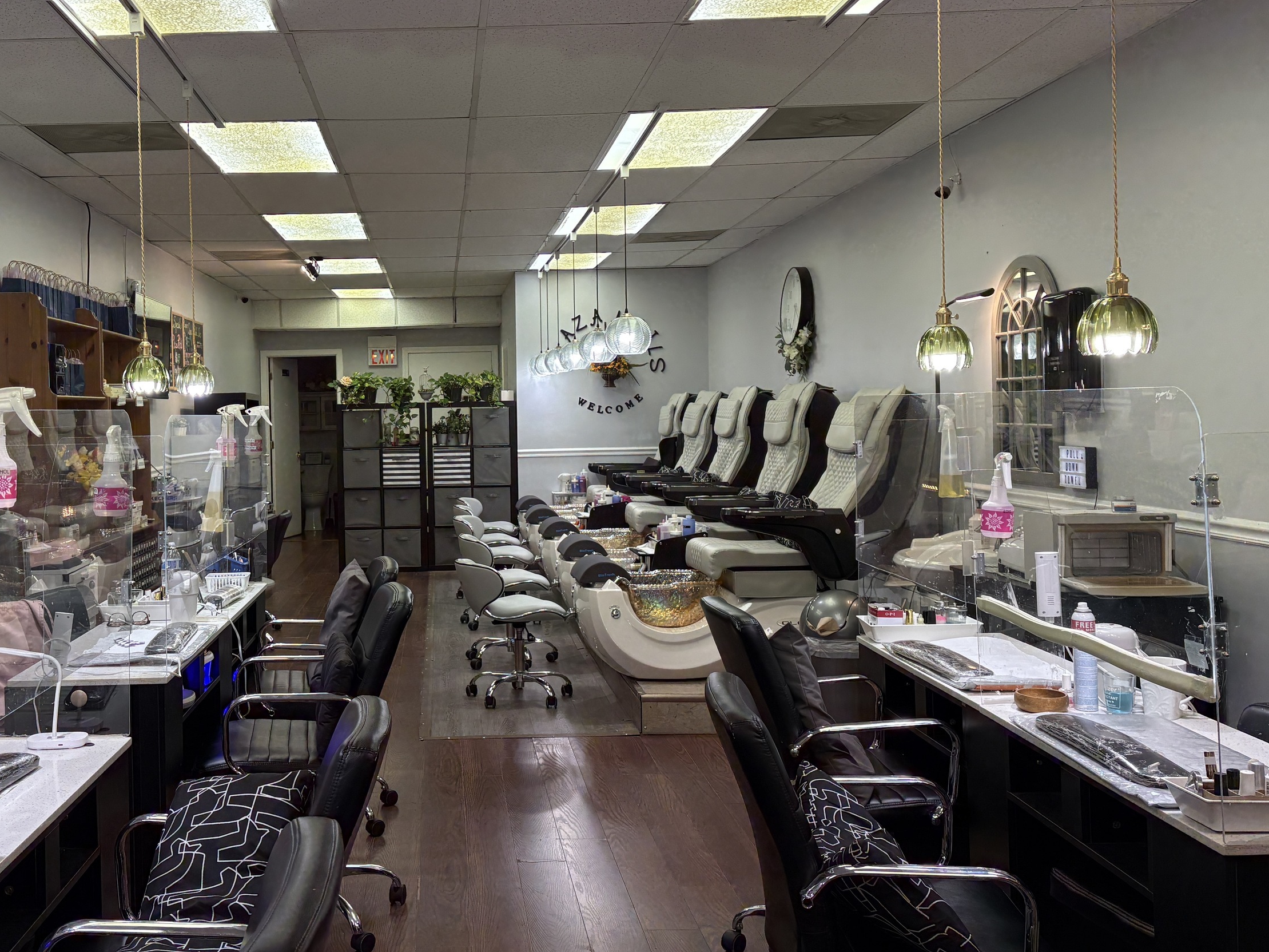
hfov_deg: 50.5
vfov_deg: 39.6
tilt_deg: +0.1
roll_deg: +1.3
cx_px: 428
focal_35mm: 36
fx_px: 1320
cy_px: 411
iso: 125
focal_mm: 5.96
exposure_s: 1/225
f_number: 1.6
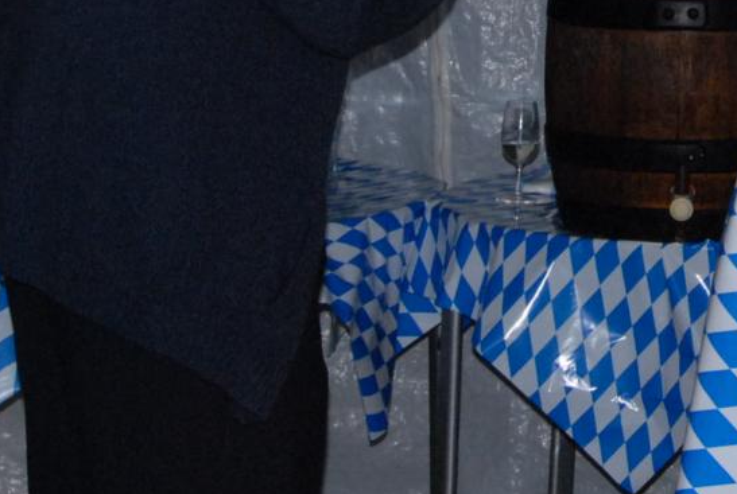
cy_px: -233
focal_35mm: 196
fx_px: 4020
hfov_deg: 10.3
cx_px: 899
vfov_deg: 6.9
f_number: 10
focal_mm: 40
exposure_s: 1/125
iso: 800
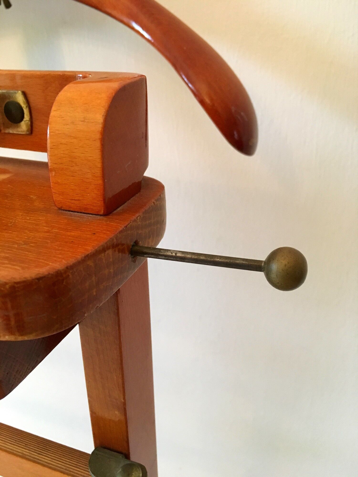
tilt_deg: -28.5
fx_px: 400
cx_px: 179
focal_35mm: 29
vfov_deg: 61.7
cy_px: 238
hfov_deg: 48.2
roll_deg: +2.0
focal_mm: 4.15
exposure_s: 1/20
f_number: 2.2
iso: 200
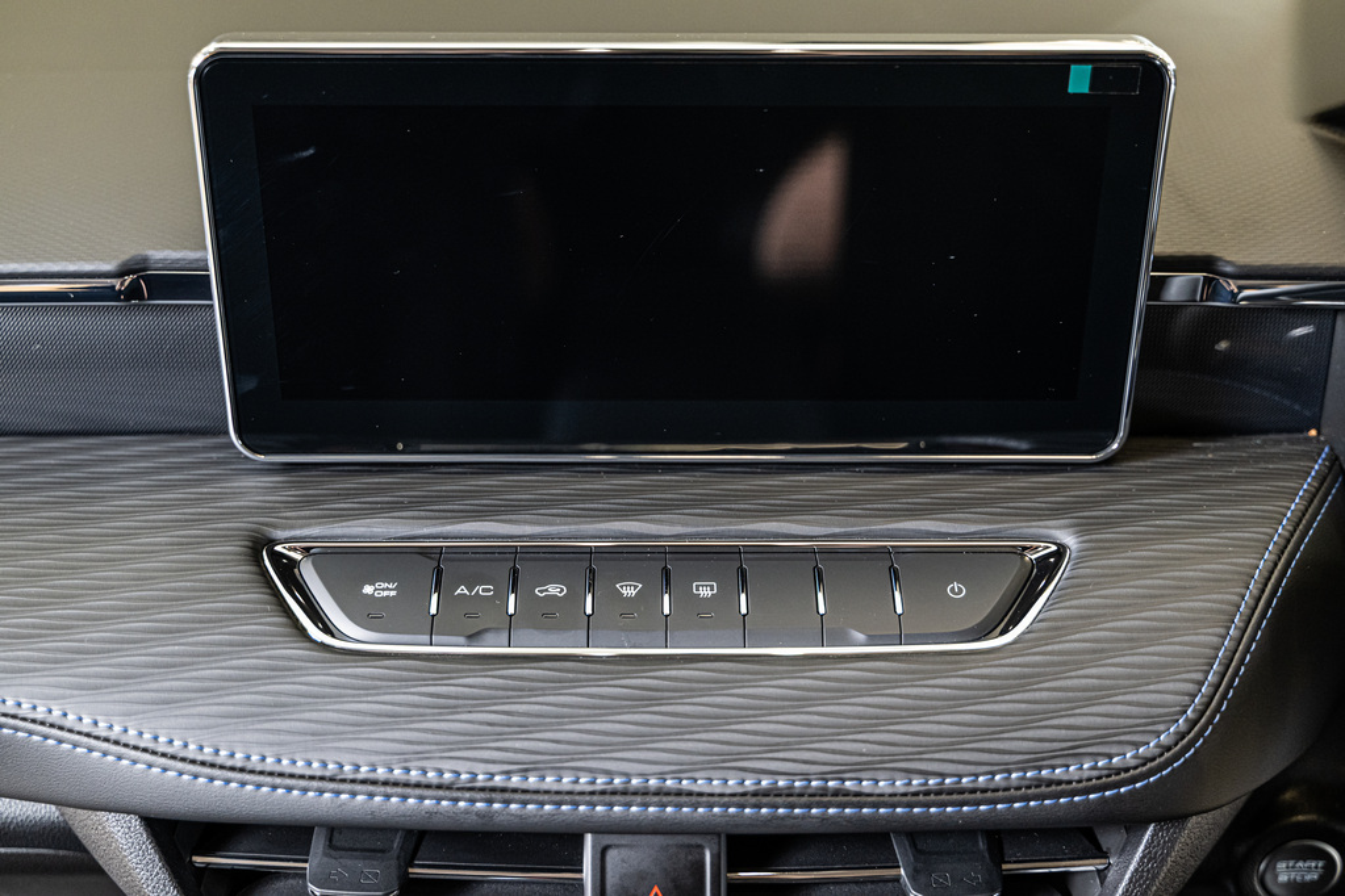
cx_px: 672
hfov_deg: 43.6
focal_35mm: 45
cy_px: 448
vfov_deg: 29.9
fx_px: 1681
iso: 1600
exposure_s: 1/125
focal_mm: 45
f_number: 3.2
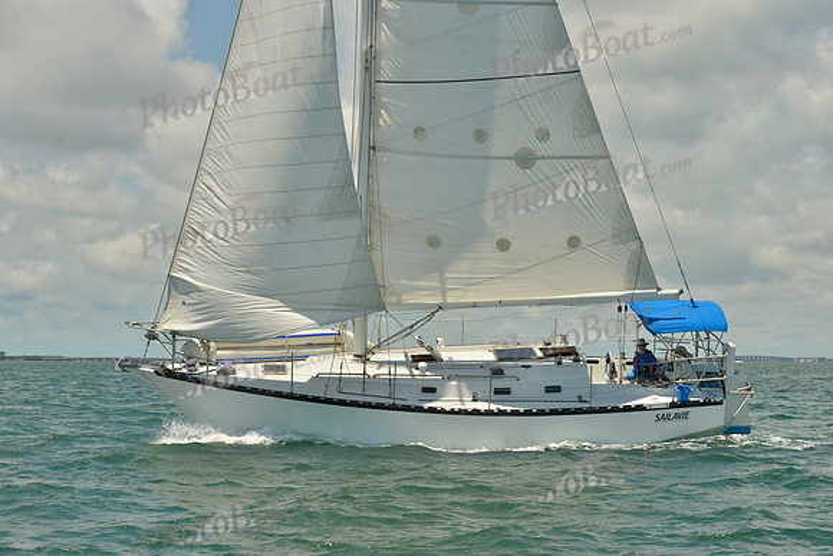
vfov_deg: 19.5
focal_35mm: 70
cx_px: 416
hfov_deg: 28.8
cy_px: 278
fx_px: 1620
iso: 280
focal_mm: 70
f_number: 13
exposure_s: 1/800
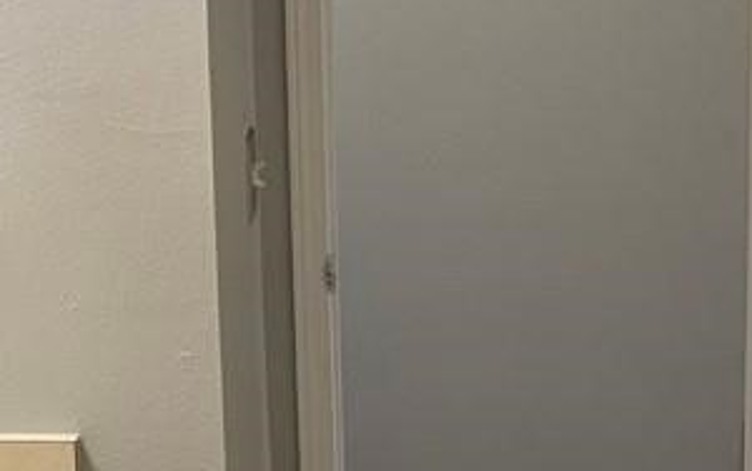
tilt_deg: -12.2
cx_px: -40
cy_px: 271
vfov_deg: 13.9
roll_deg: +4.3
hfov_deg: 21.1
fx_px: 1928
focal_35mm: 94
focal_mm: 4.25
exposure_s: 1/60
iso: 160
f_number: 1.8
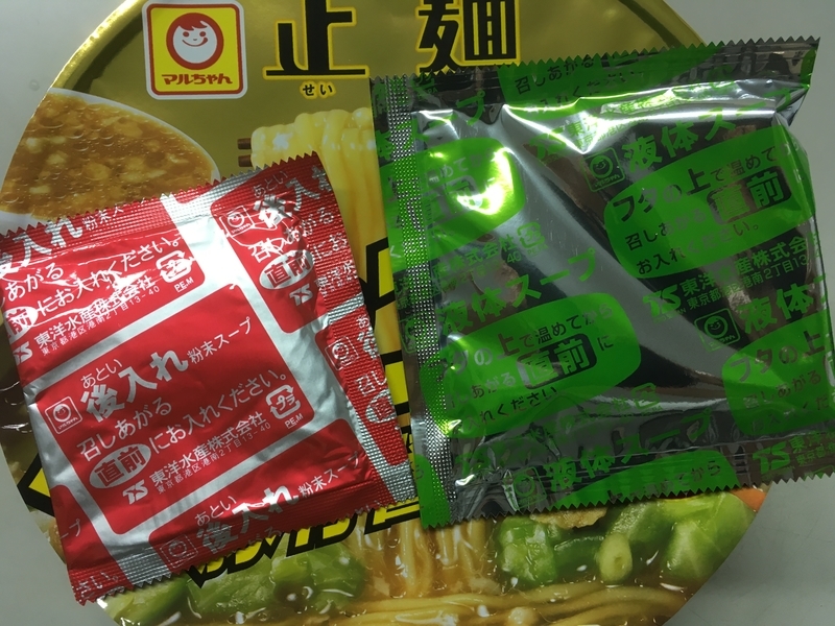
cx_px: 418
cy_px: 313
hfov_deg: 61.7
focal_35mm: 29
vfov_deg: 48.2
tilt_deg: -87.1
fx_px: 700
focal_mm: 4.15
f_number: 2.2
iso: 50
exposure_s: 1/30
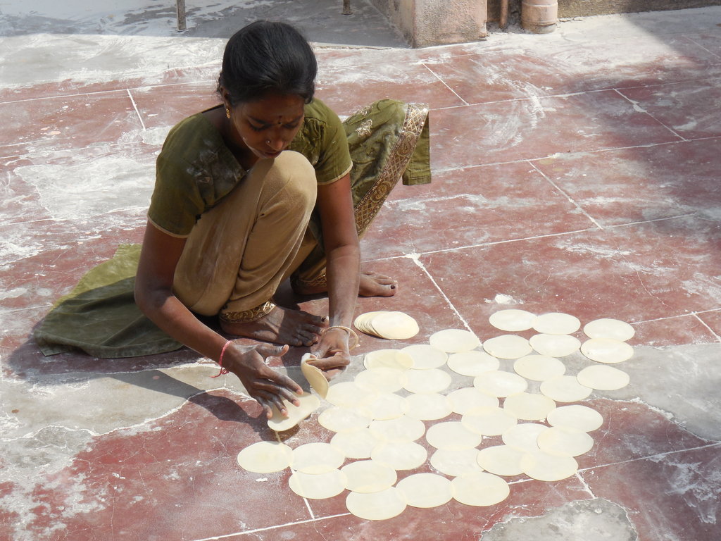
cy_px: 270
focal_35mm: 72
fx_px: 1500
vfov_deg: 20.4
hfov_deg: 27.0
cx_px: 360
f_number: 6
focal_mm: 12.8
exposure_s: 1/640
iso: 125
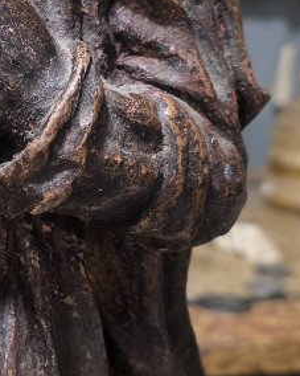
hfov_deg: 15.6
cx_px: -52
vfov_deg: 20.2
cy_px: 155
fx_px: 1055
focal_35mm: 95
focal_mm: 6.3
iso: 320
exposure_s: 1/100
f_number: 1.7
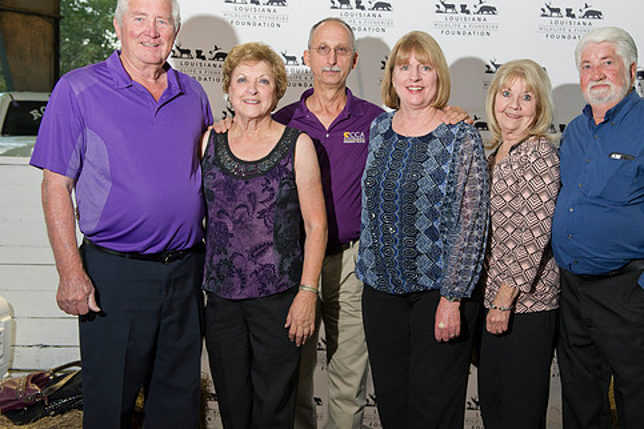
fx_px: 859
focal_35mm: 48
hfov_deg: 41.0
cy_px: 196
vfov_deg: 28.1
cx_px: 375
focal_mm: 40
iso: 800
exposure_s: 1/100
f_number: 5.6
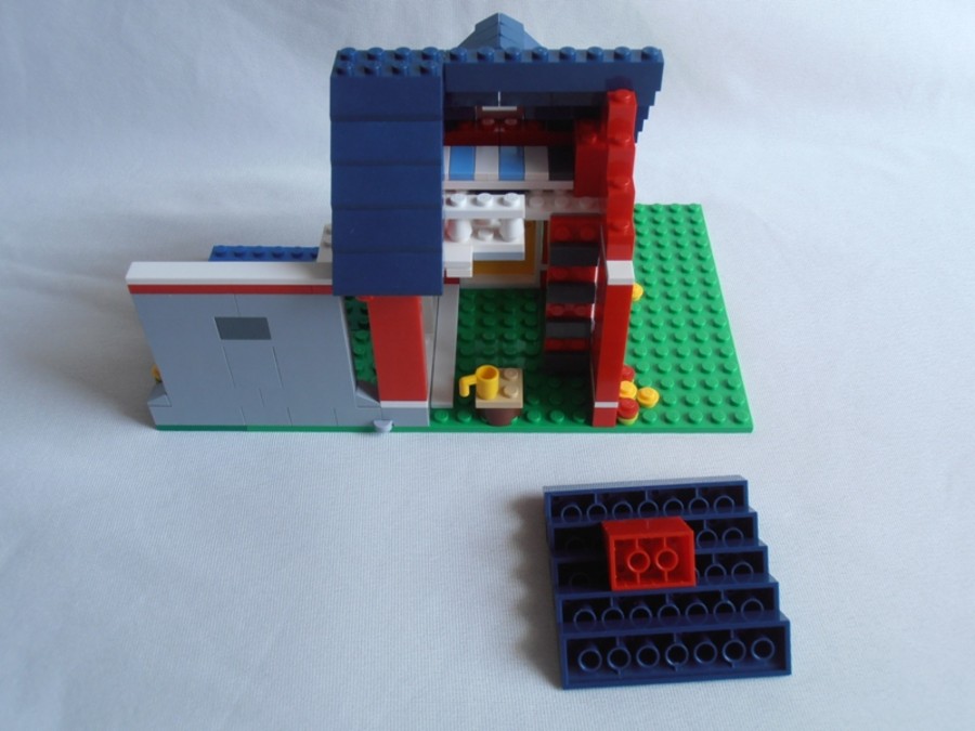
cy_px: 366
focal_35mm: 37
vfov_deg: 38.7
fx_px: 1042
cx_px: 488
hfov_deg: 50.1
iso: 80
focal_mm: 6.61
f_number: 3.9
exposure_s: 1/60
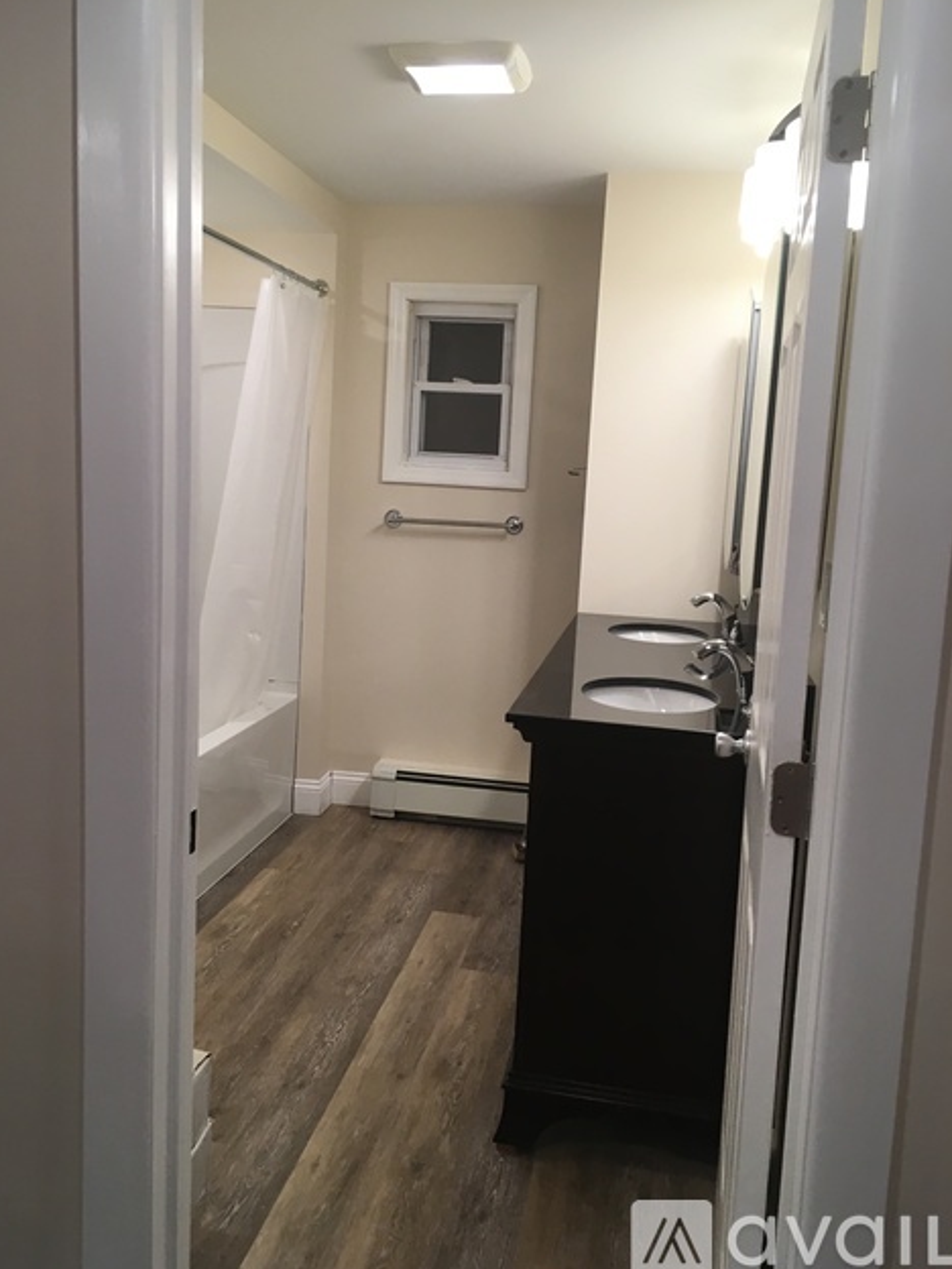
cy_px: 603
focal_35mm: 31
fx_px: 1137
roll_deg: +0.0
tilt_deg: -7.3
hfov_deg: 45.4
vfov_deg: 58.3
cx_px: 452
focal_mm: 4.15
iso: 25
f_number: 2.2
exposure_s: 1/30
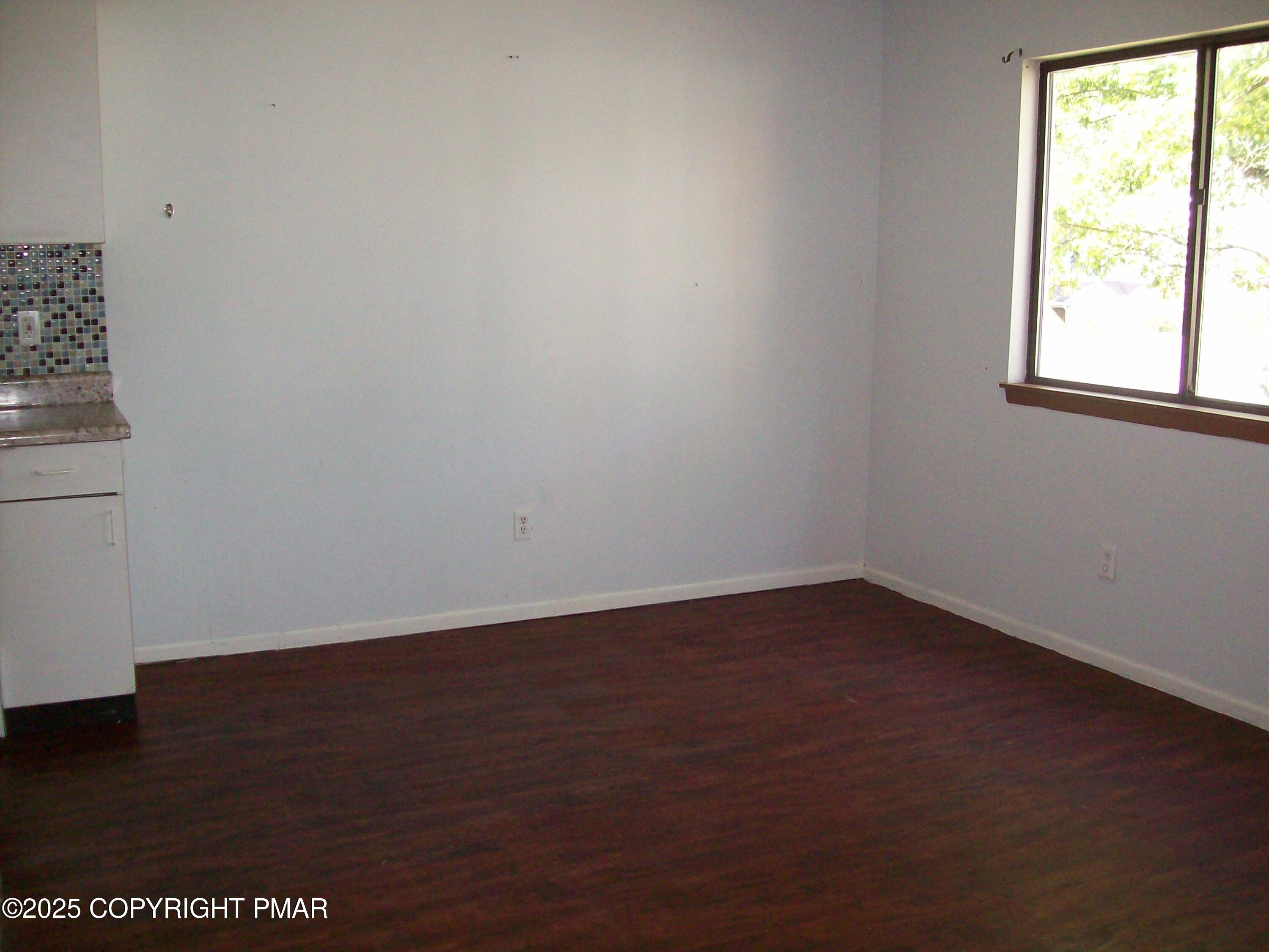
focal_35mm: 36
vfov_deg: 39.7
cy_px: 476
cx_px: 634
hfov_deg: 51.4
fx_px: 1320
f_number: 2.7
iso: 200
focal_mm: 6
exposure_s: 1/64
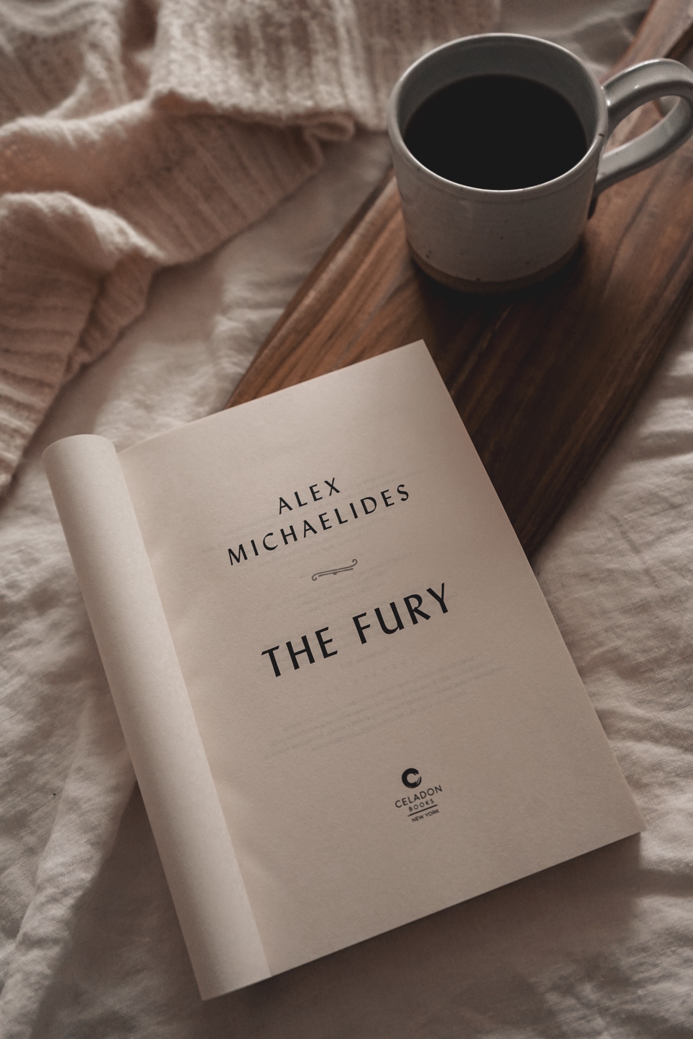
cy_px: 520
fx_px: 953
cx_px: 346
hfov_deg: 40.0
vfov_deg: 57.2
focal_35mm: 33
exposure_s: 1/160
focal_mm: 33
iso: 2000
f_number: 4
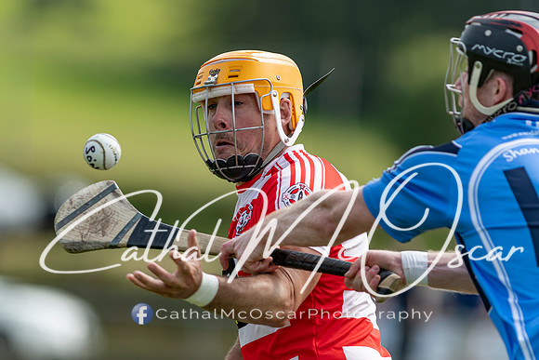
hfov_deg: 4.0
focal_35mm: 510
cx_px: 233
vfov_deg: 2.7
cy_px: 204
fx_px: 7634
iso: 100
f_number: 2.8
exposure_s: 1/1600
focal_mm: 300
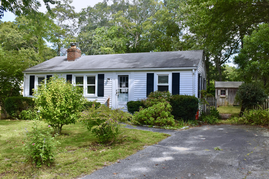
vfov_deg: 40.0
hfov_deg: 57.2
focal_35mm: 33
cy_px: 90
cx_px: 134
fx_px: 247
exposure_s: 1/320
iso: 800
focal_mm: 22
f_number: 8
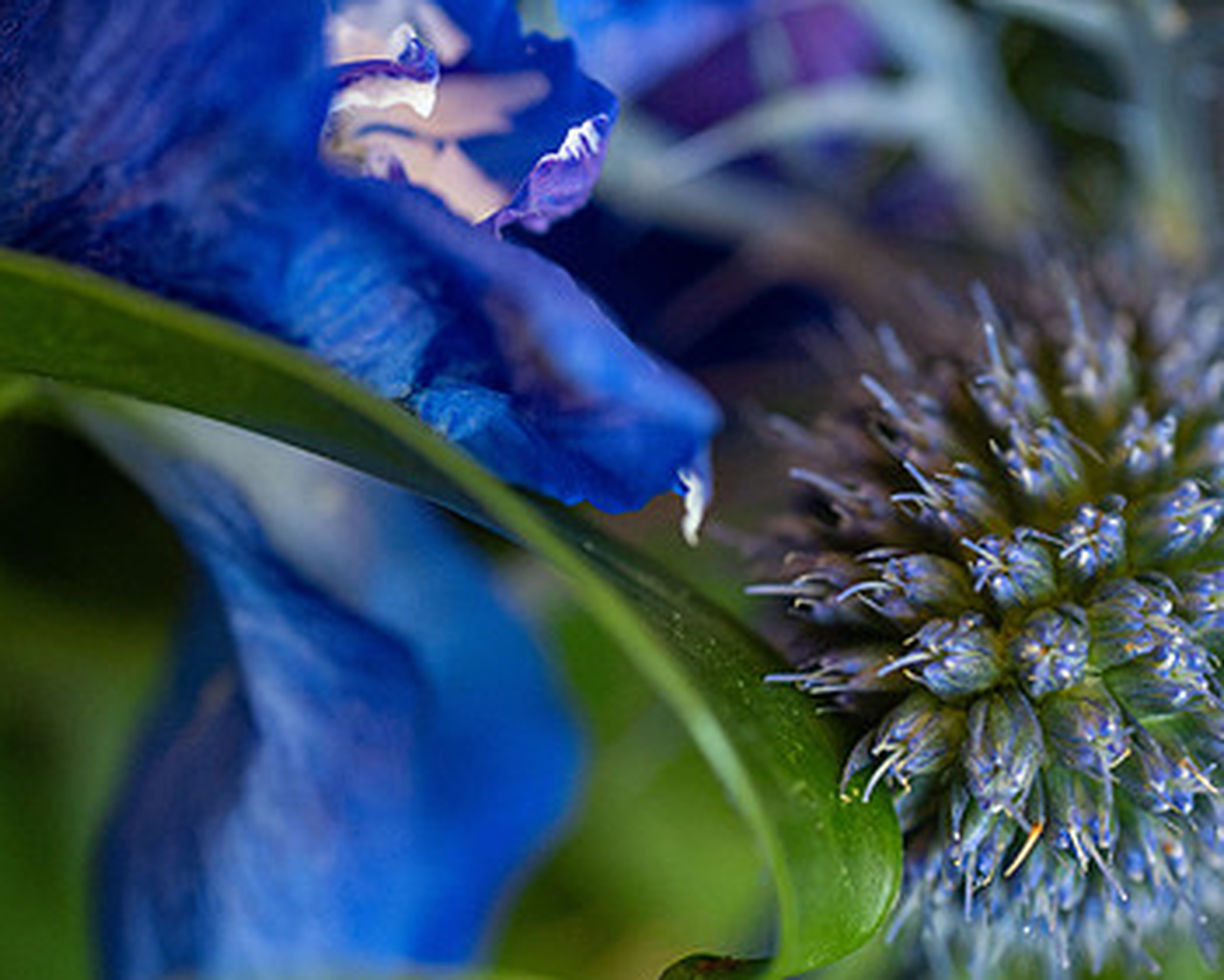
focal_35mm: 120
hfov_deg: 16.0
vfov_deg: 12.8
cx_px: 473
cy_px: 666
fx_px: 4348
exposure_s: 1/200
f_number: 5.6
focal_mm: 60
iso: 4000
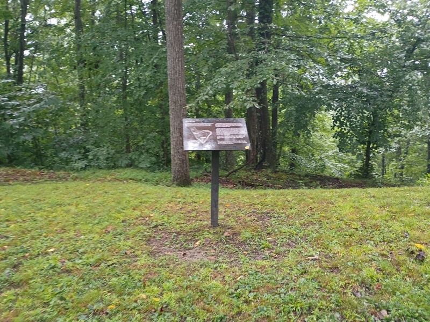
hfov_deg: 61.7
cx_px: 215
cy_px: 161
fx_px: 360
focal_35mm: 29
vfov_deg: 48.2
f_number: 1.8
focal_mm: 4.27
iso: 839
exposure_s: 1/60
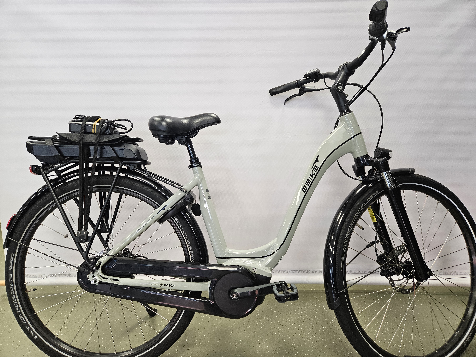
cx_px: 238
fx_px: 316
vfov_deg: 58.9
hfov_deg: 73.9
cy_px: 178
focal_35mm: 23
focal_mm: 5.4
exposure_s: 1/180
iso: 200
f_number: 1.8
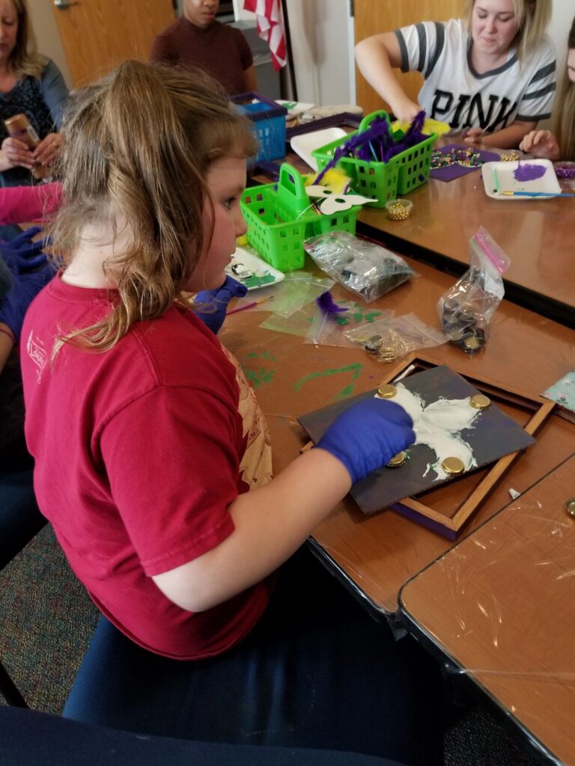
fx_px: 576
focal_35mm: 26
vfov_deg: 67.3
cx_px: 288
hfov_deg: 53.1
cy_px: 383
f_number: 1.7
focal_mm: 4.25
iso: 160
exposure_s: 1/60
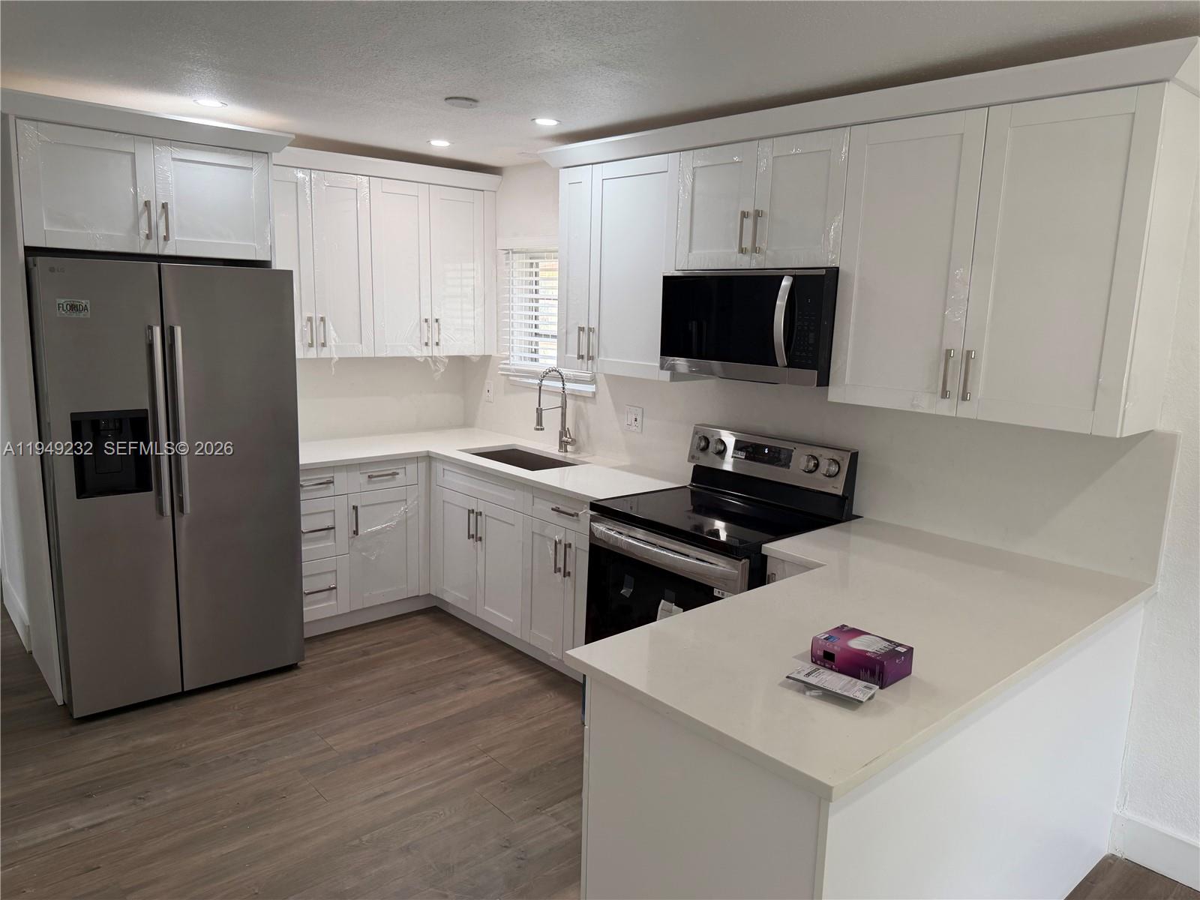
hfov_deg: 71.6
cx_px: 600
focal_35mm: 24
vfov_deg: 56.8
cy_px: 450
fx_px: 832
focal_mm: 6.76
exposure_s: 1/120
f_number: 1.78
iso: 125
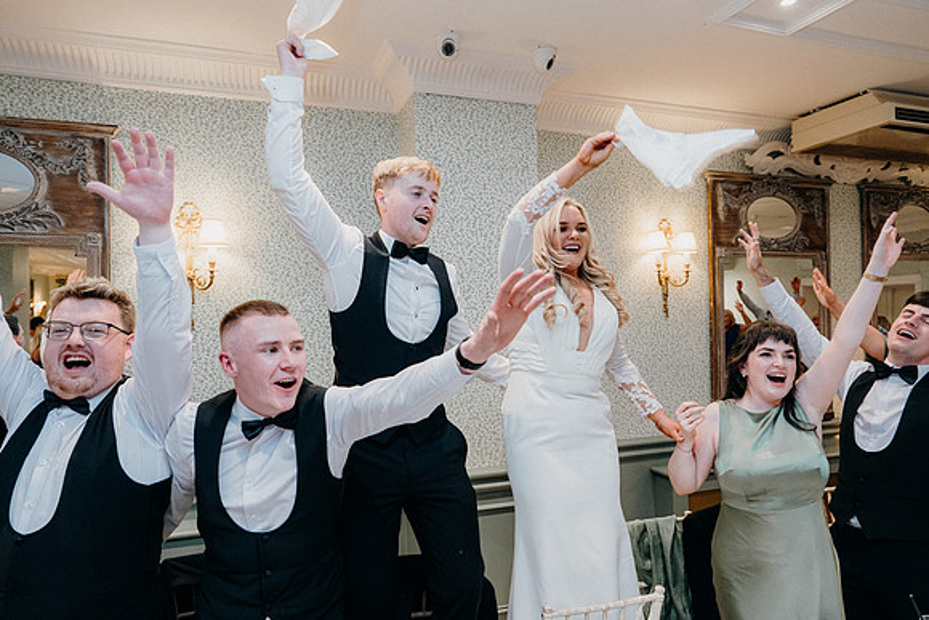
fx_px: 619
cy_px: 310
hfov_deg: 73.7
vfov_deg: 53.2
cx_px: 464
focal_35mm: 24
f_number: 3.5
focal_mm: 24
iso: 2500
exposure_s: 1/160
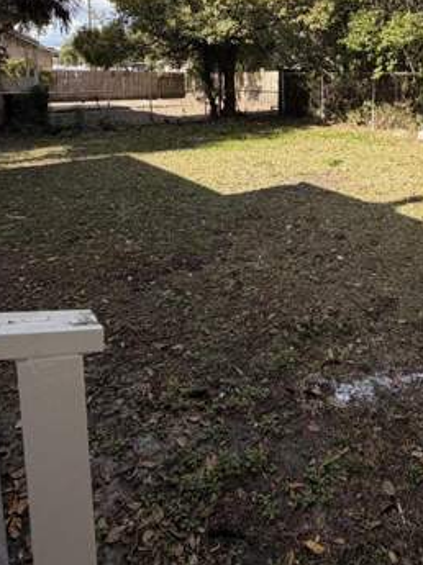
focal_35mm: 26
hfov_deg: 51.5
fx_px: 424
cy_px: 124
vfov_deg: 62.5
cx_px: 297
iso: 40
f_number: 2.2
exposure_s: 1/709
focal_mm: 2.22
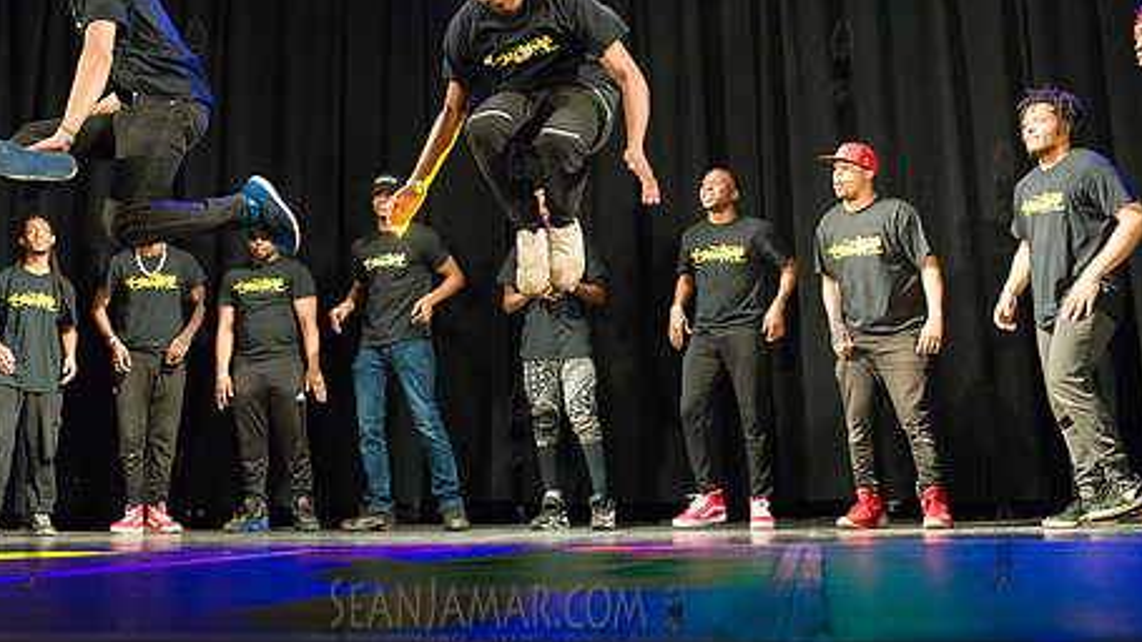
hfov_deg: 44.5
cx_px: 517
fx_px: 1393
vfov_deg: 25.7
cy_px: 179
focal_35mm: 46
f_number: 2.8
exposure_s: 1/1000
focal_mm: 32
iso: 4000
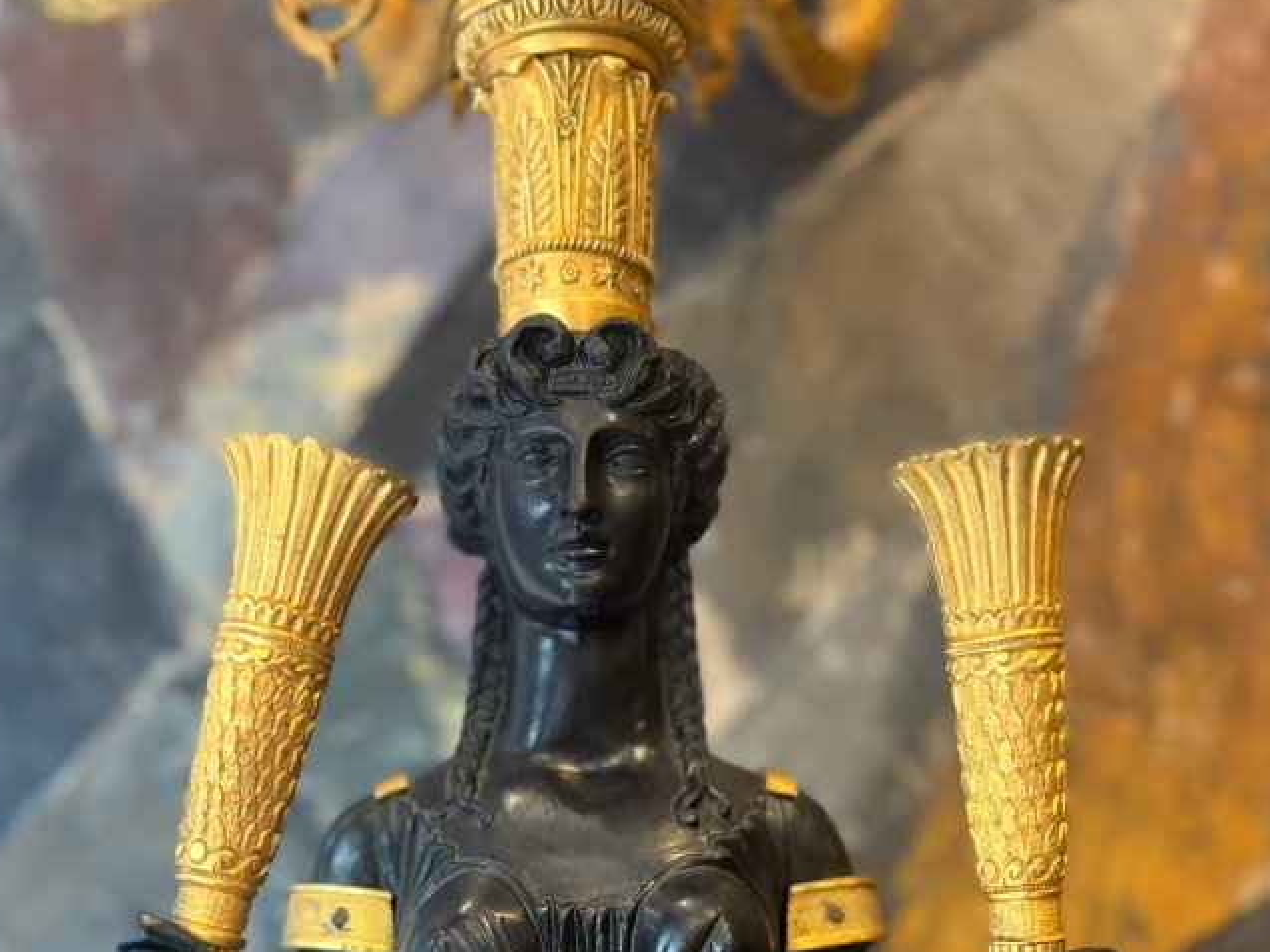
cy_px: 926
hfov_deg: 38.9
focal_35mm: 49
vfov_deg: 28.1
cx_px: 578
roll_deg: +0.3
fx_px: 1798
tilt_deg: -0.6
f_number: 1.6
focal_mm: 5.96
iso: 100
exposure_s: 1/100
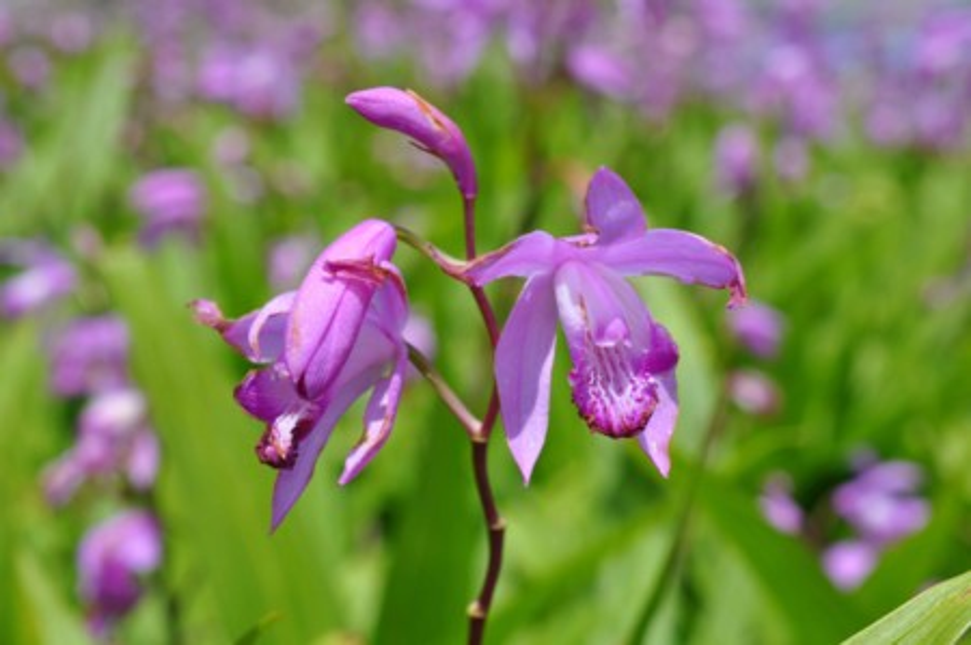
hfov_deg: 33.4
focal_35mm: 60
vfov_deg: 22.6
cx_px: 486
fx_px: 1617
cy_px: 322
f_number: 10
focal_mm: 40
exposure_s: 1/400
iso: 200
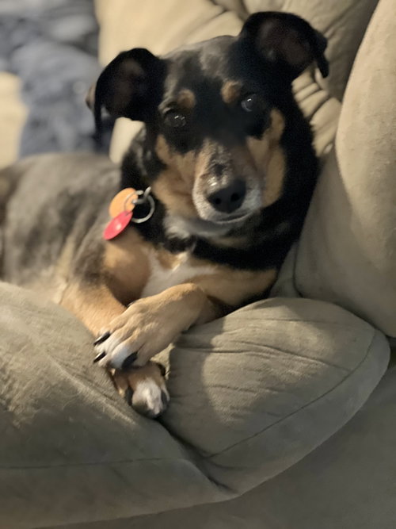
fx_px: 1175
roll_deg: +3.2
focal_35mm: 77
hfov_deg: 19.1
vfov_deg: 25.3
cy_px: 264
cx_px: 198
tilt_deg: -24.5
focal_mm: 9
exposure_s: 1/15
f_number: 2.8
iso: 1600
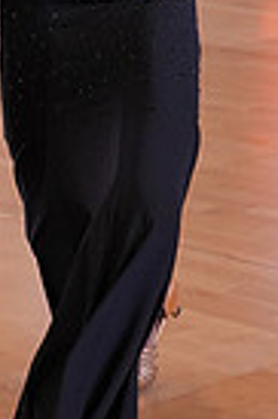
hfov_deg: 6.2
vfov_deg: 9.2
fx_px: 2555
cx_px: -93
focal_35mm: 220
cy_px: -156
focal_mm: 52
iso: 1600
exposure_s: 1/500
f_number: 3.5
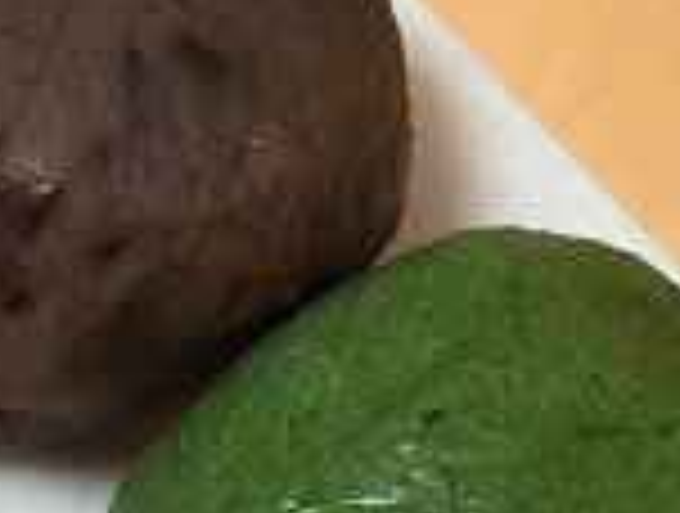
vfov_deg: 11.3
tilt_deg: -66.6
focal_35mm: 131
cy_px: 410
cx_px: 108
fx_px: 2580
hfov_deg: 14.9
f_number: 2.4
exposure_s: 1/30
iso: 80
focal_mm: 3.3
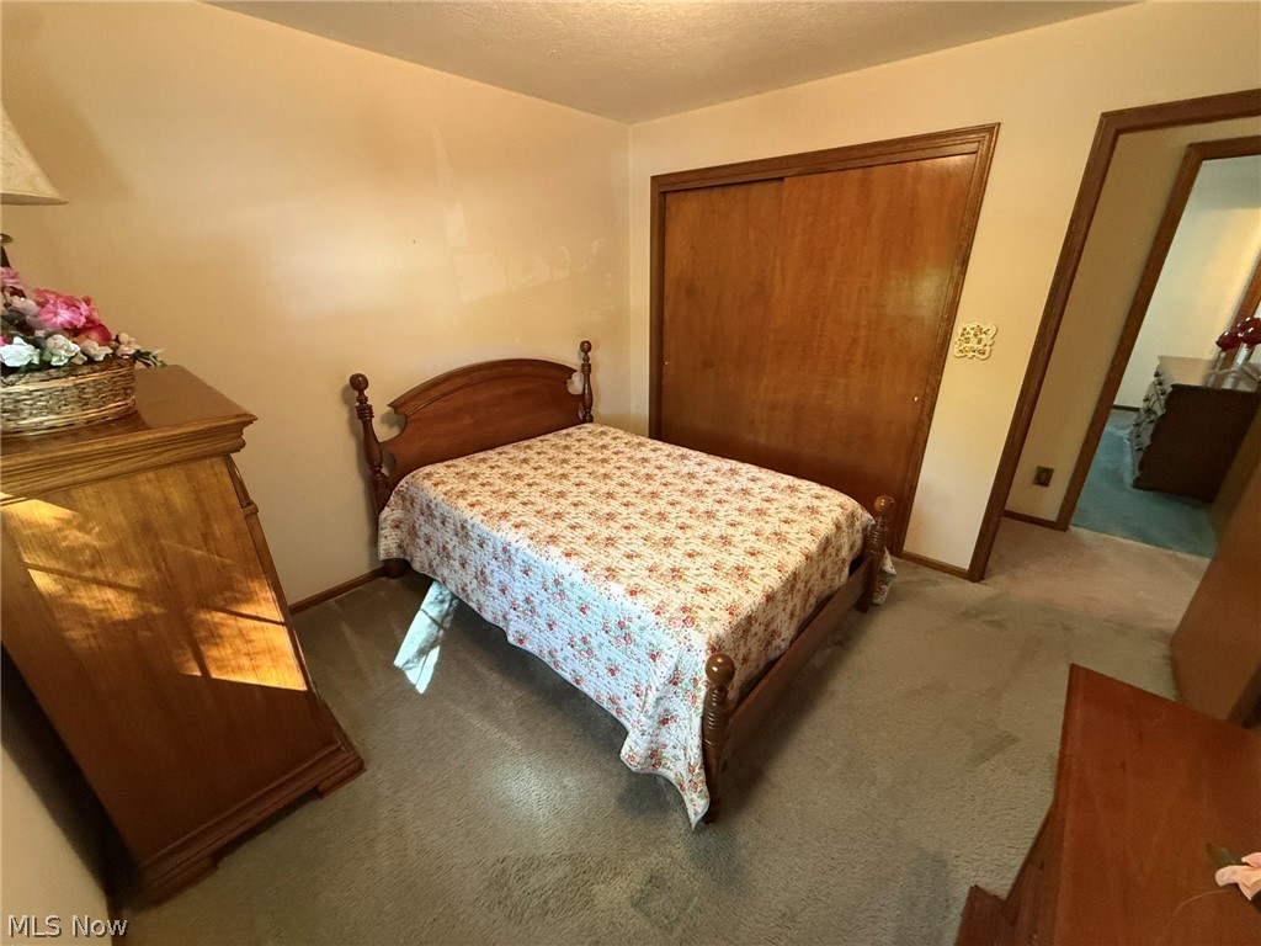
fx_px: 510
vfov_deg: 85.7
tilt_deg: -21.6
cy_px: 473
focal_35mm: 14
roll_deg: +0.4
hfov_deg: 102.1
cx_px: 630
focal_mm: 2.22
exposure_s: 1/60
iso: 400
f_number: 2.2
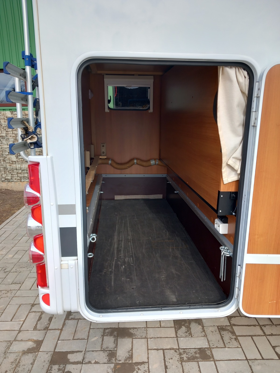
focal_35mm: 27
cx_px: 140
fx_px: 291
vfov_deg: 65.3
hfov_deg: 51.4
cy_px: 186
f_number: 1.8
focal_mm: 4
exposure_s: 1/195
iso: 20
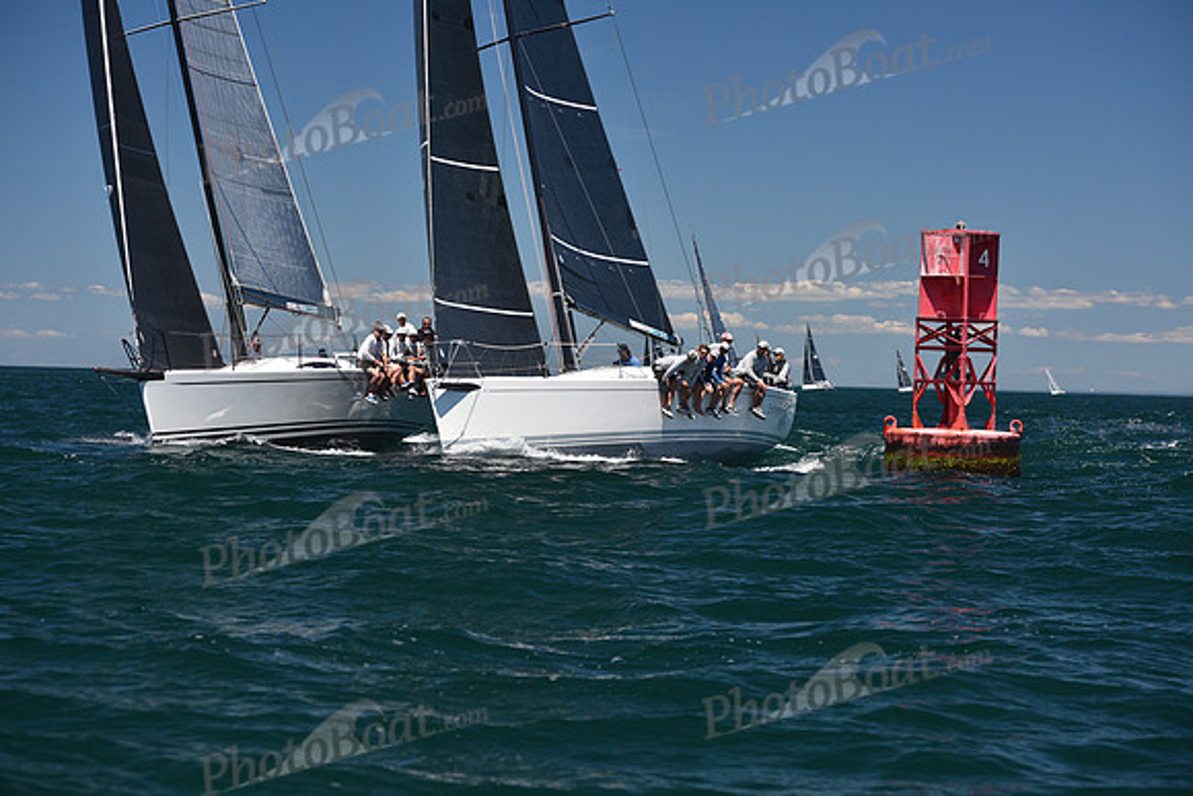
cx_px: 596
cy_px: 398
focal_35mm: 90
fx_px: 2983
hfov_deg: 22.6
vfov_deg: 15.2
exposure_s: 1/800
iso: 250
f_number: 5
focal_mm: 90
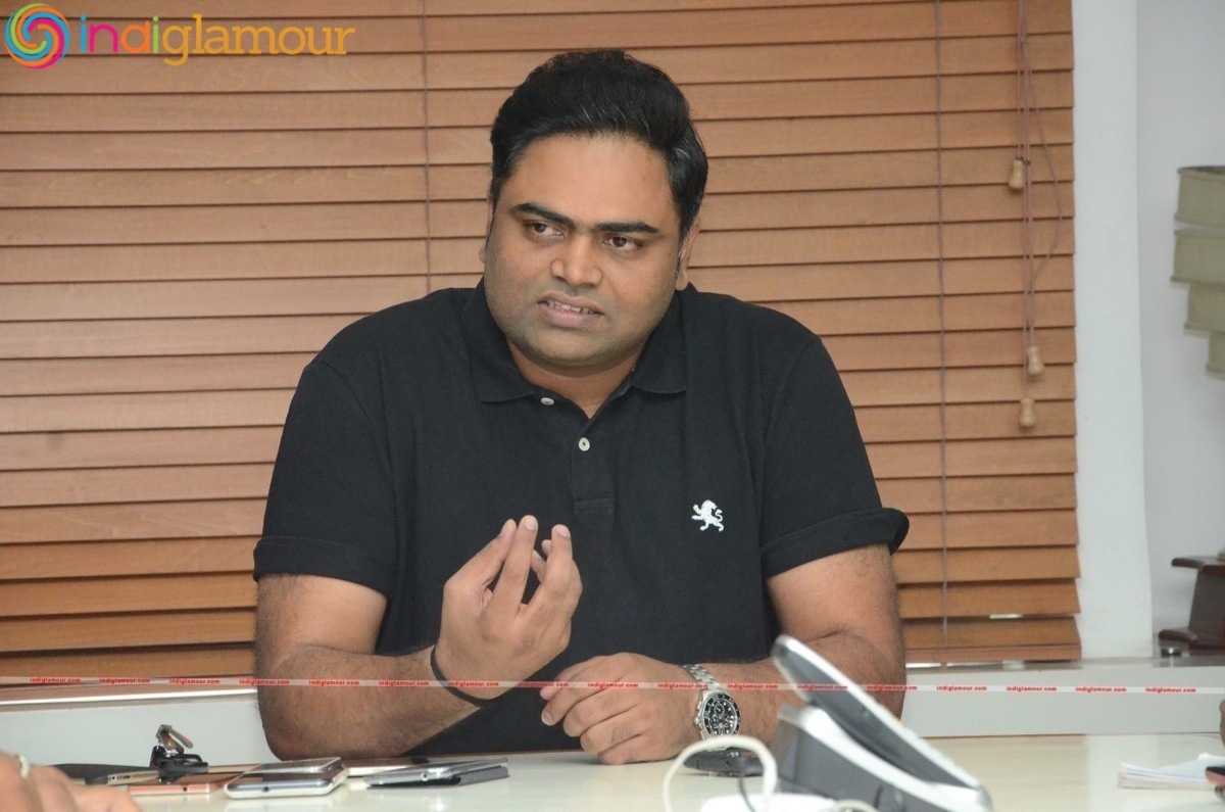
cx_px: 612
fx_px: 5349
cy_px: 406
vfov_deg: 8.7
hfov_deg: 13.1
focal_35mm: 158
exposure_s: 1/125
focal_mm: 105
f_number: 6.3
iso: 4000
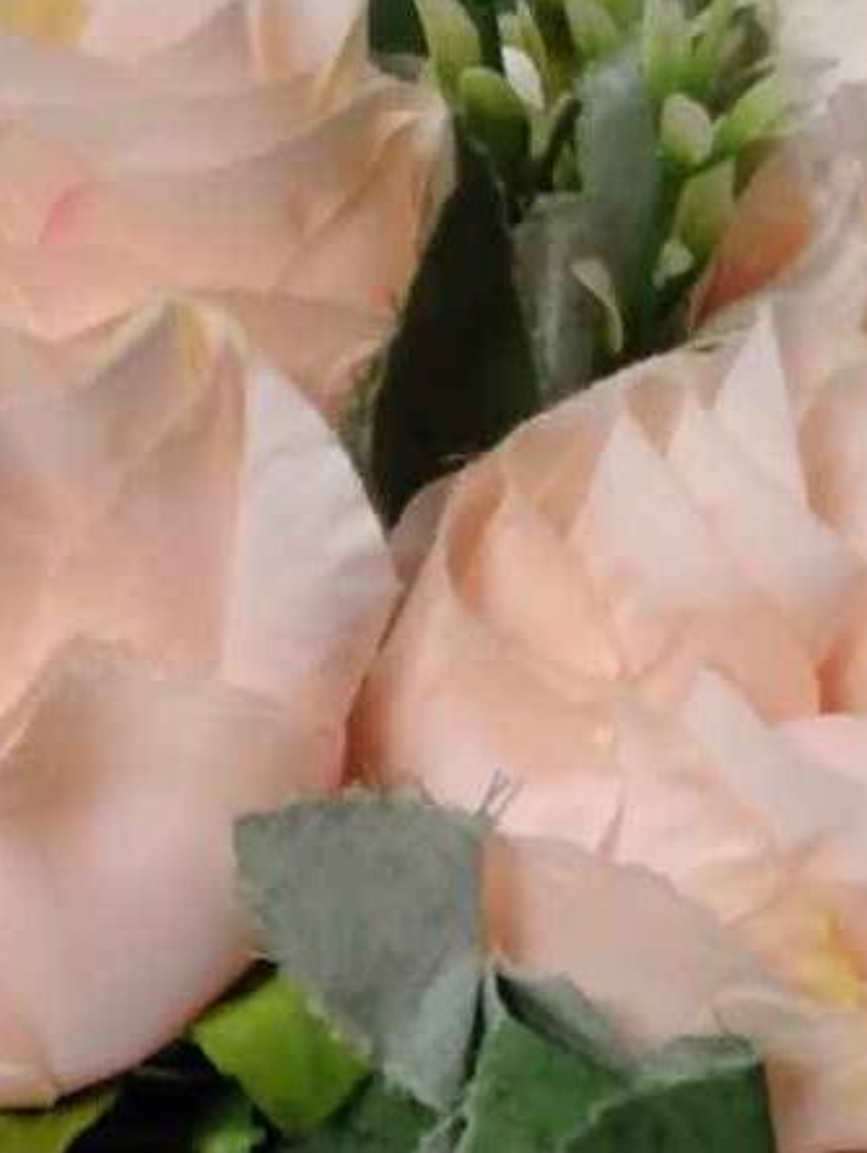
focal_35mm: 121
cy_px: 1823
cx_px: 193
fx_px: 4033
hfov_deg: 12.2
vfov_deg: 14.9
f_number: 1.8
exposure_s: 1/60
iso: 1178
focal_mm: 4.26
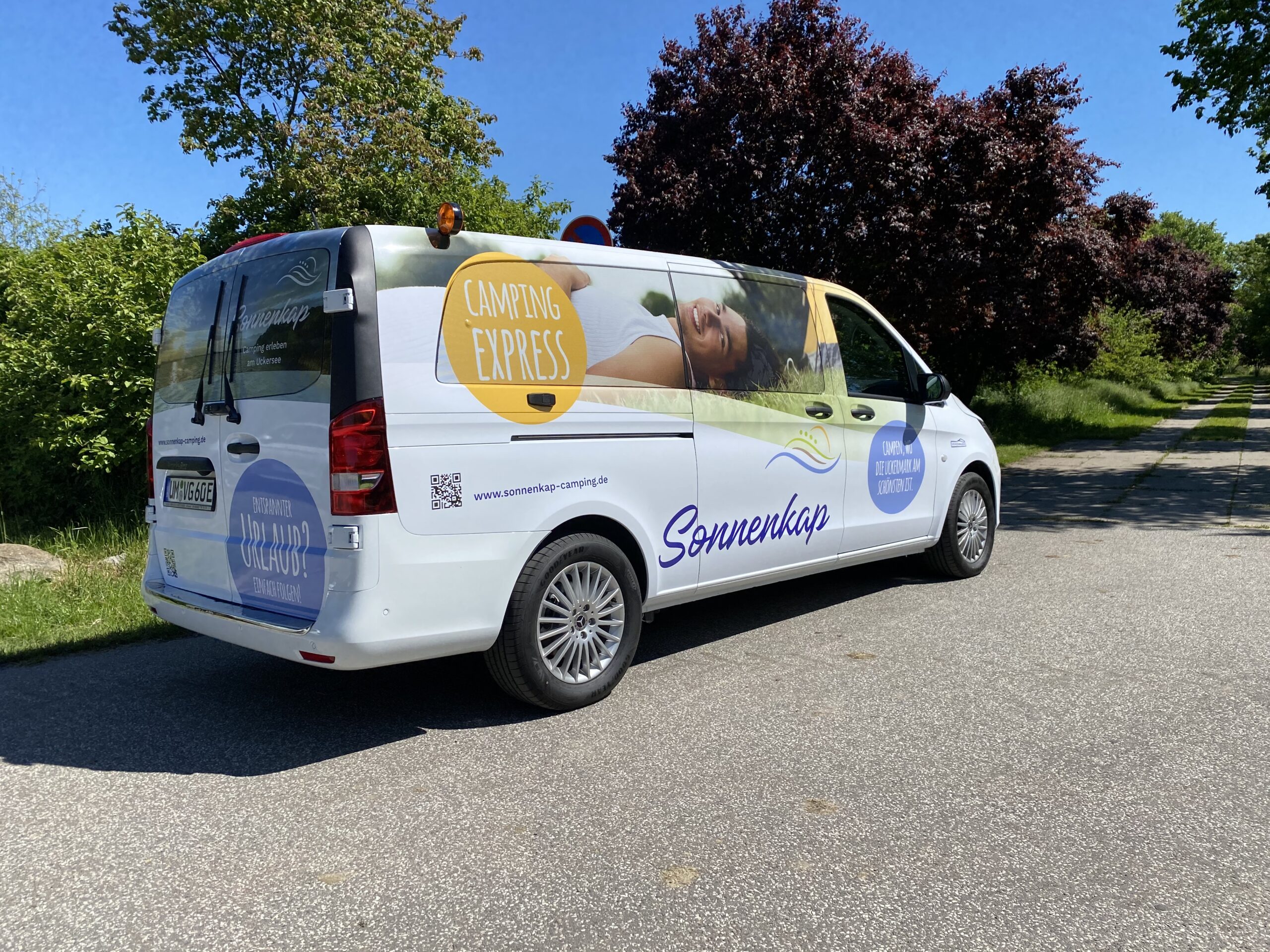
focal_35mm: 26
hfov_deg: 67.3
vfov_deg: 53.1
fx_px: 954
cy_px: 476
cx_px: 635
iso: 32
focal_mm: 4.25
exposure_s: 1/4444
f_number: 1.8
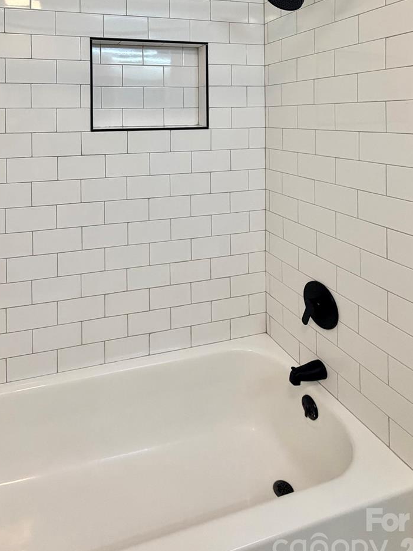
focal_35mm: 23
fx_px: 366
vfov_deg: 67.9
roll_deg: +0.8
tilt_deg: -1.0
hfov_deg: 57.4
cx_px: 133
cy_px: 121
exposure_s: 1/120
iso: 250
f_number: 2.2
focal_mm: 2.22
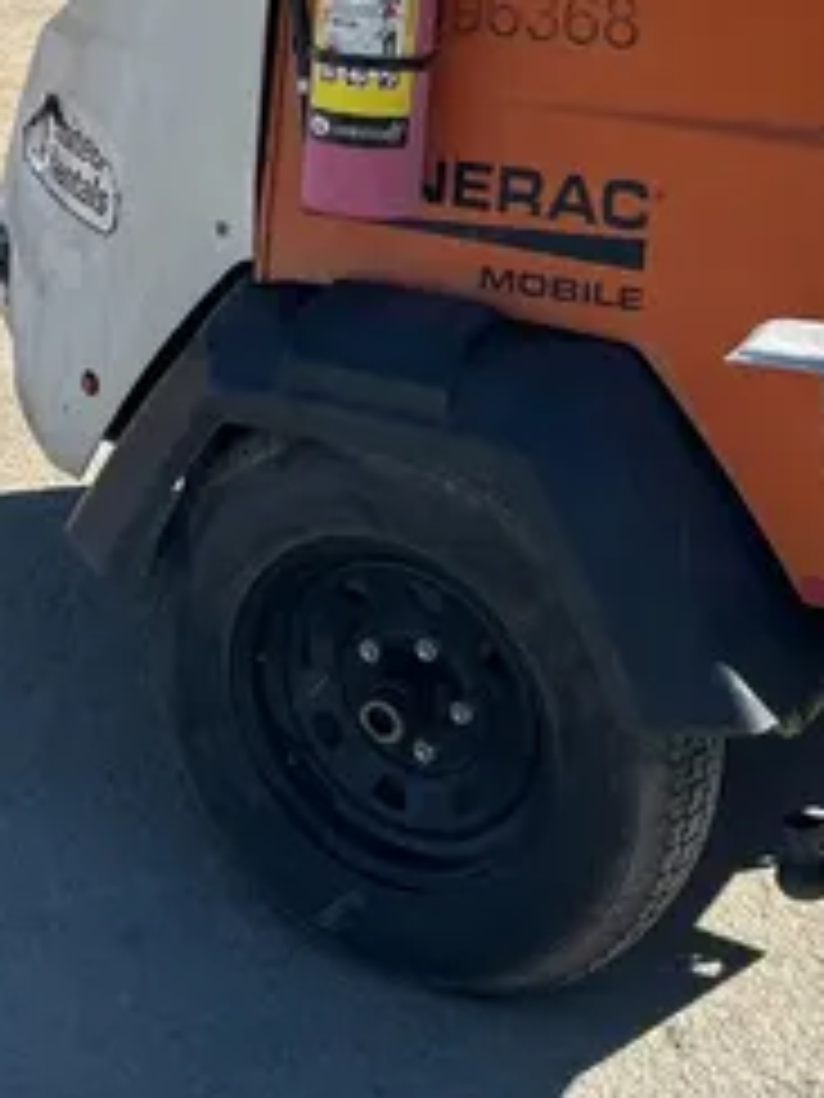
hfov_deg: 18.9
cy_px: -25
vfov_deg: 23.8
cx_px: 329
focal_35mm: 78
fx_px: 2476
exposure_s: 1/2571
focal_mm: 5.7
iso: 50
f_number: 1.5
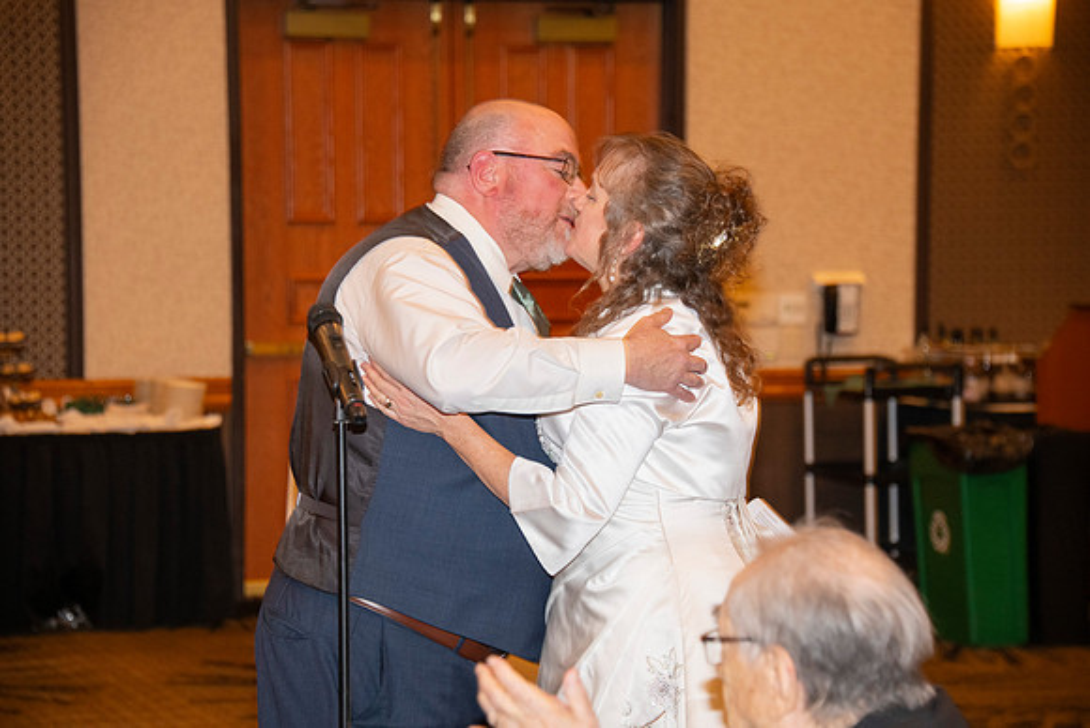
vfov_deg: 11.8
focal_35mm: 116
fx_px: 3513
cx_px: 545
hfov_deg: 17.6
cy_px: 364
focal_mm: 116
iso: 2000
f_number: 5.6
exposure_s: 1/60
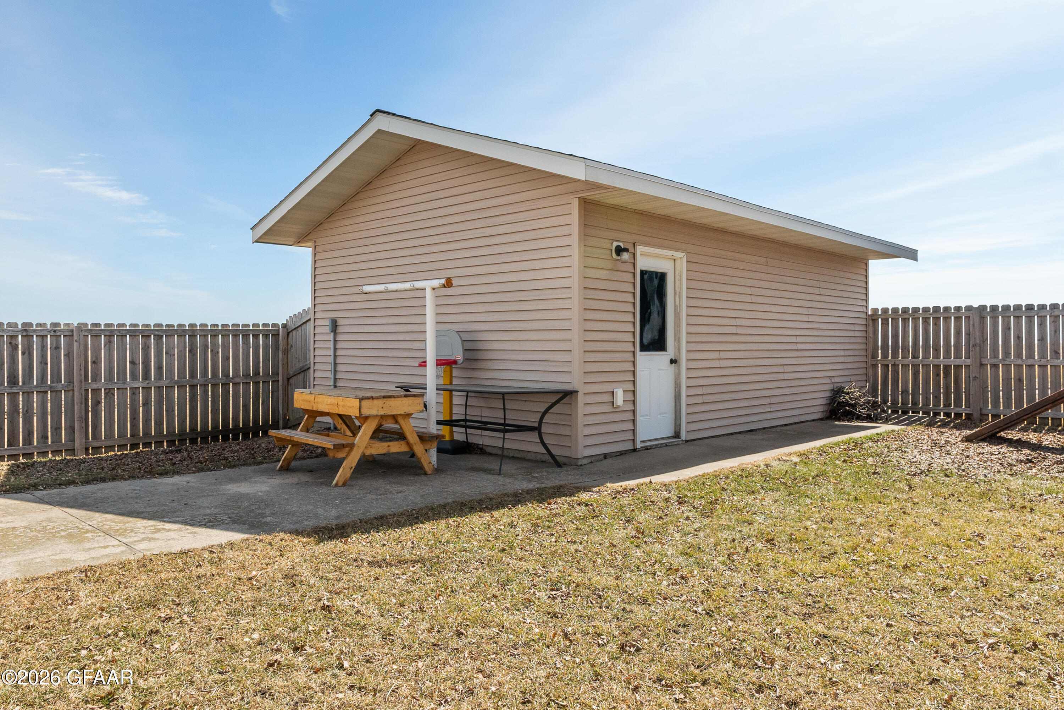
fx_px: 709
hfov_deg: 73.7
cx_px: 532
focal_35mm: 24
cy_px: 355
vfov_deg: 53.1
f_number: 7.1
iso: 320
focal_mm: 16
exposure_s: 1/800
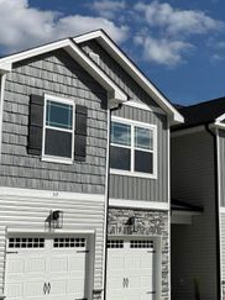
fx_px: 572
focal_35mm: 66
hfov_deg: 21.5
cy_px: 134
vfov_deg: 29.4
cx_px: 223
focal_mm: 6.76
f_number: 1.78
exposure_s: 1/10309
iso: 80
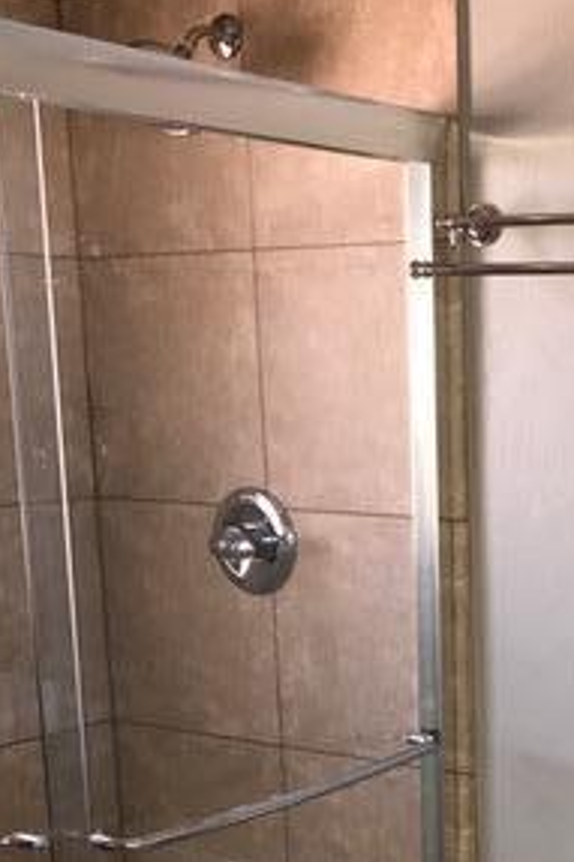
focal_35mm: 65
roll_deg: +0.1
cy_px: 805
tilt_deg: -15.0
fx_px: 1556
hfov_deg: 20.2
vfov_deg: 29.5
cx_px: 589
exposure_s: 1/30
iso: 64
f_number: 1.8
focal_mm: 3.99
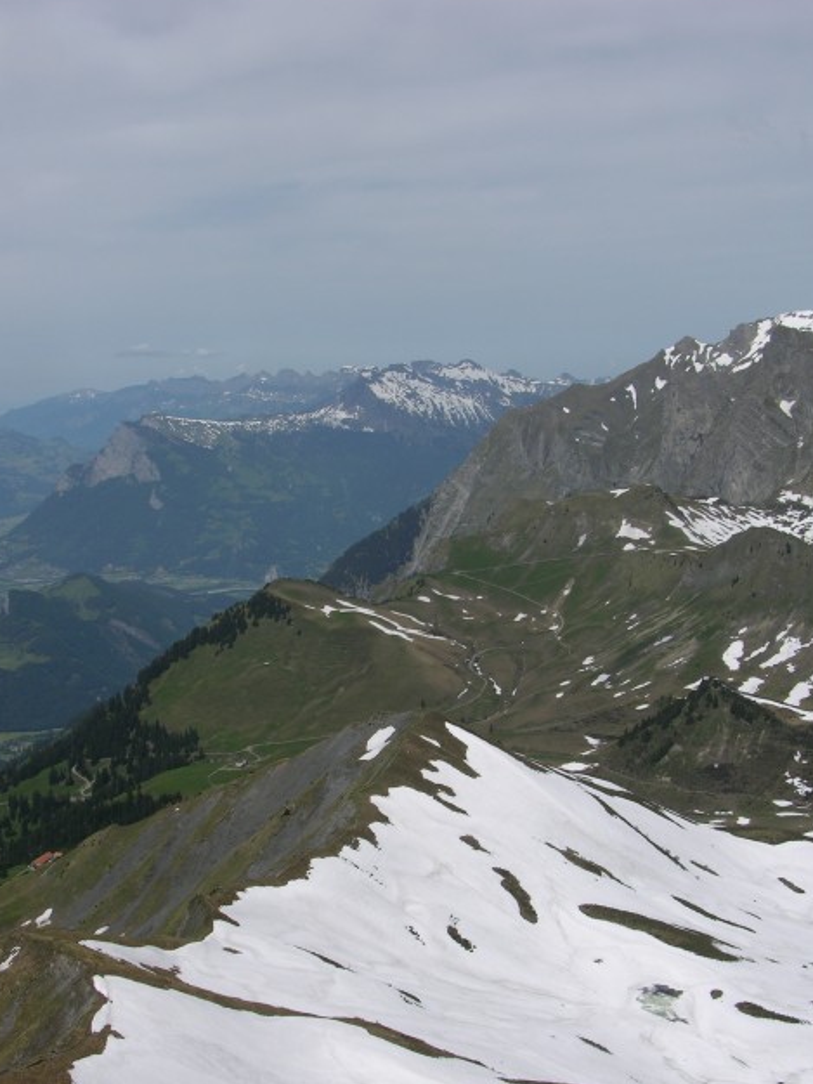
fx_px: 1346
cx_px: 333
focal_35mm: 43
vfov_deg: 43.7
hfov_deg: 33.5
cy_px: 640
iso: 50
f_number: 8
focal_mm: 8.9
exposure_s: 1/309
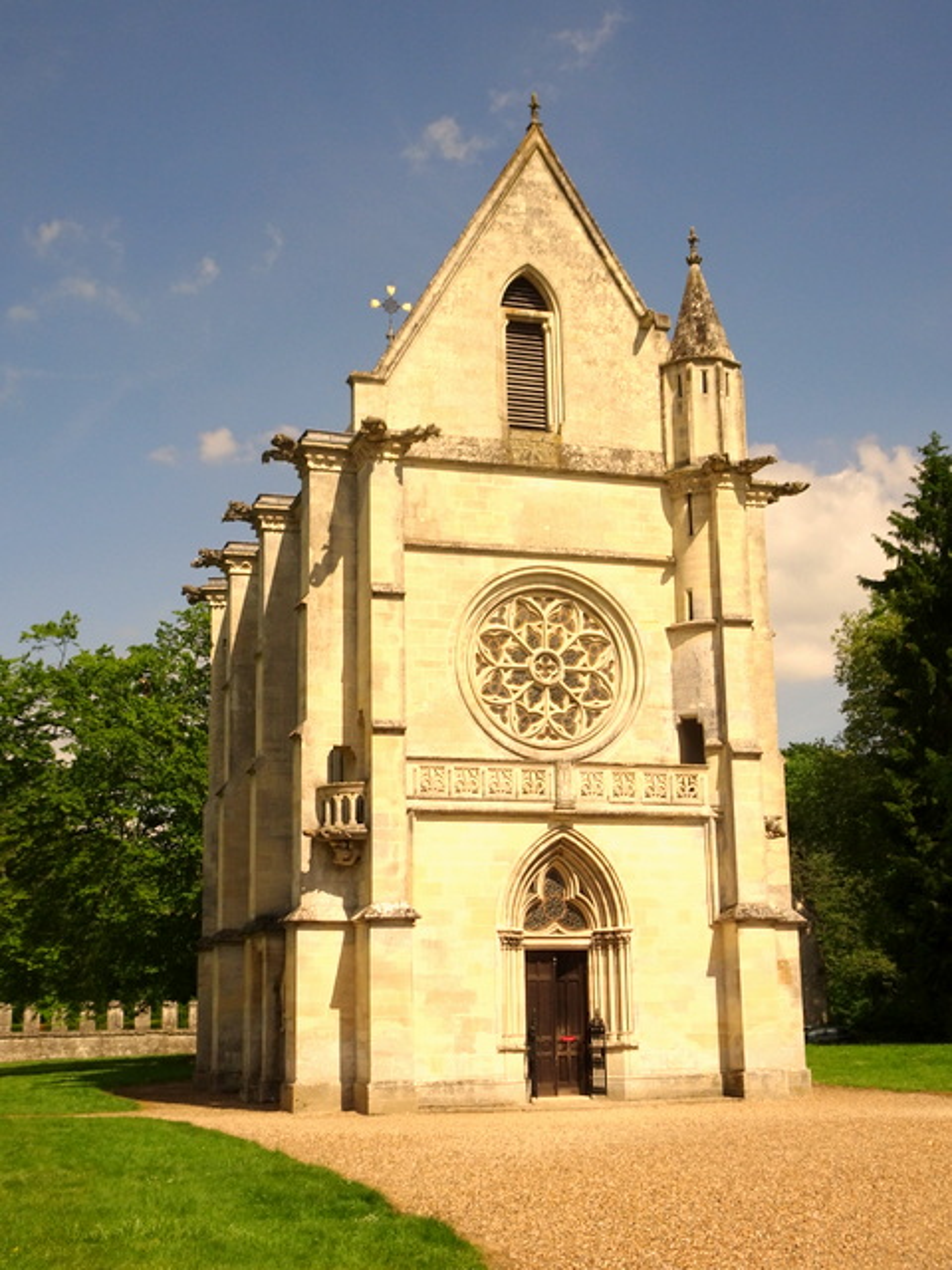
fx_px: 1613
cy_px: 635
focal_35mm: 44
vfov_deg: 42.9
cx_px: 476
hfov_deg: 32.9
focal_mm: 7.58
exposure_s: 1/1250
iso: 80
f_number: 4.5
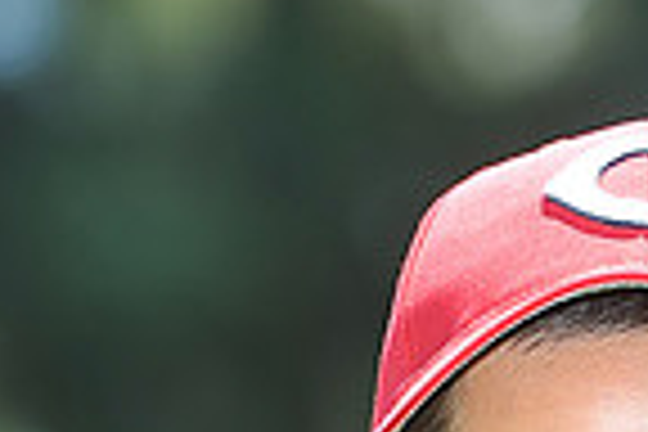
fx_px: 14471
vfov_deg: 1.7
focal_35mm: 804
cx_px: 670
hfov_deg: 2.6
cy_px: 778
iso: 200
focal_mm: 200
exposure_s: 1/320
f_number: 5.6
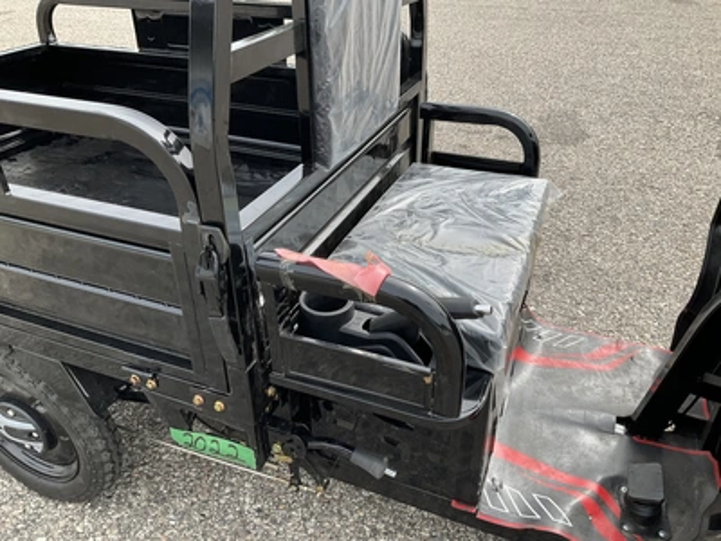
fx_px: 604
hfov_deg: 61.7
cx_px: 360
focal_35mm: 29
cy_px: 270
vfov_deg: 48.2
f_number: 1.8
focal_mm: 3
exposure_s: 1/620
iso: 25
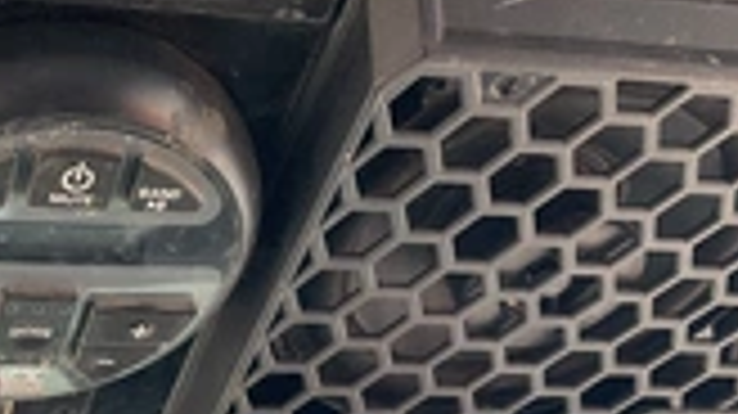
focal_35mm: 77
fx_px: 1506
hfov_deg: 26.5
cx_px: 50
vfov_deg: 15.4
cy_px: 387
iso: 25
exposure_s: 1/205
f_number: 1.8
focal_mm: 3
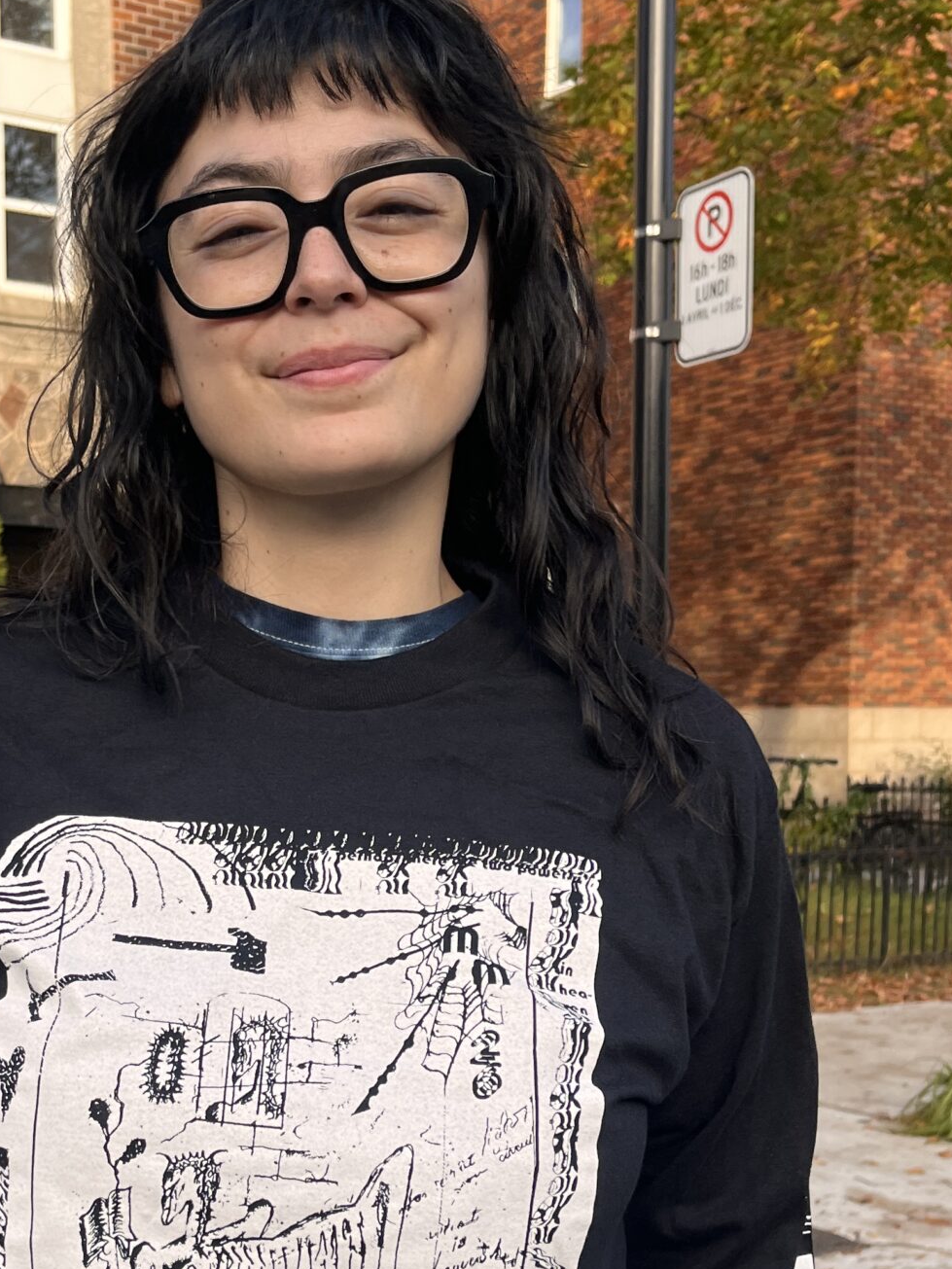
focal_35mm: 51
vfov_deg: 36.9
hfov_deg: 28.3
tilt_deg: -5.0
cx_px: 302
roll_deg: +0.9
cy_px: 893
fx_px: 1870
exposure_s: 1/418
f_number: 1.6
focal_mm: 5.1
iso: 50
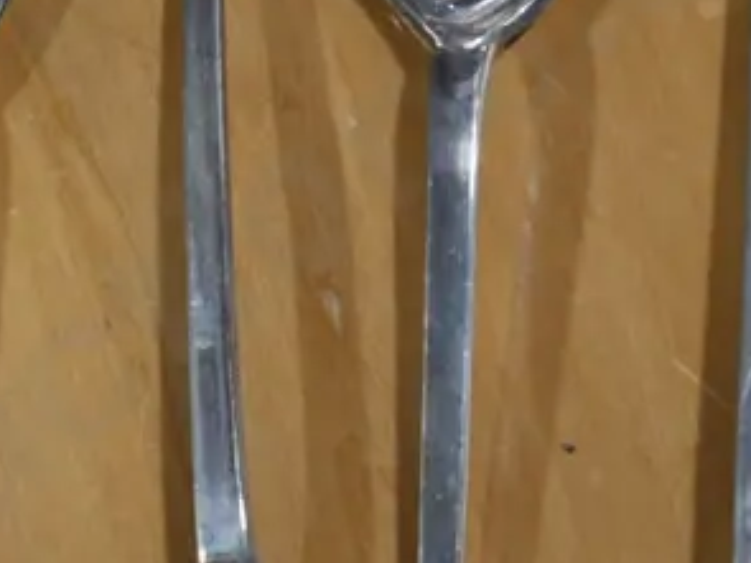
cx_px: -5
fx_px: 4814
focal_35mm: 222
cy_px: 441
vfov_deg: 6.7
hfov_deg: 8.9
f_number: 6.3
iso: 500
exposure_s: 1/80
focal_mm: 32
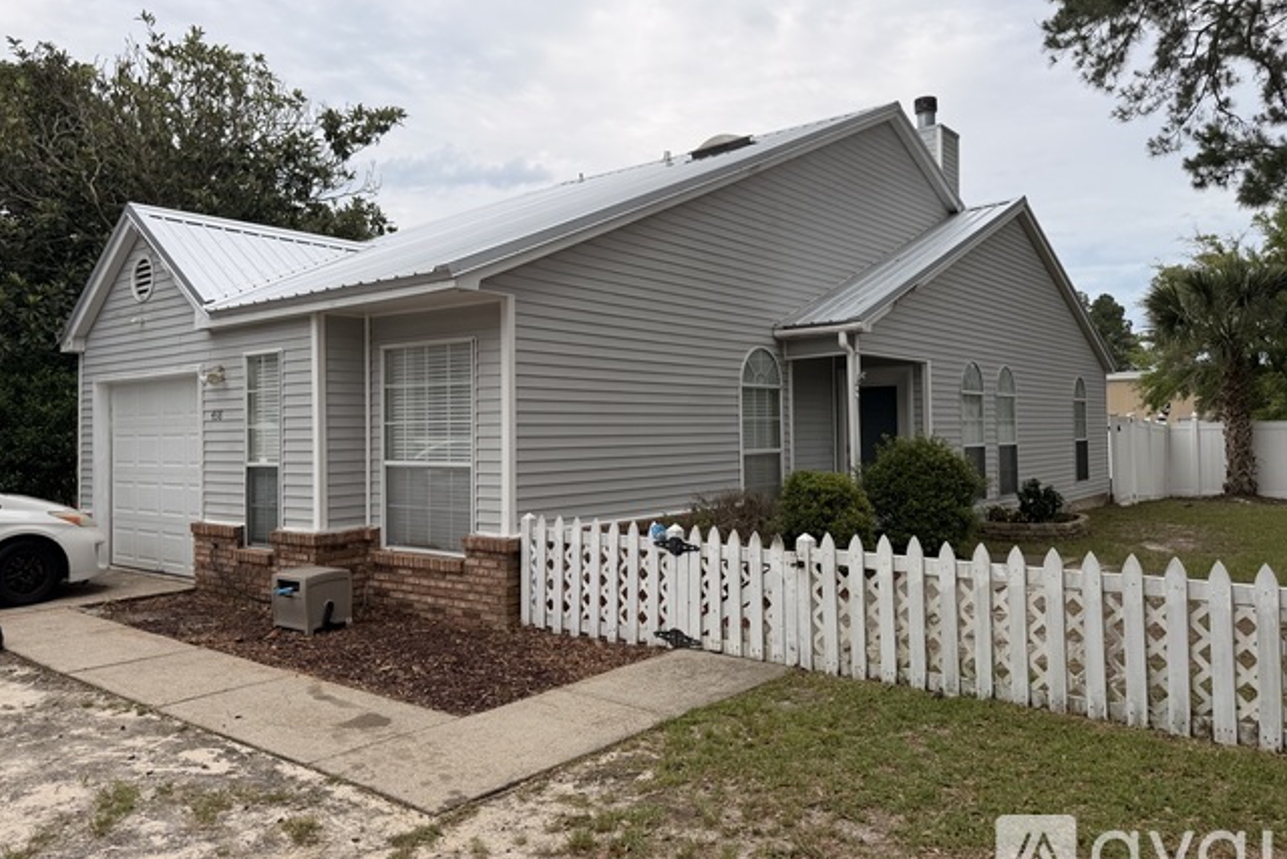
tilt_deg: +2.8
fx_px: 930
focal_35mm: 26
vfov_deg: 49.5
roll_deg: +0.6
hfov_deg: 69.4
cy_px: 392
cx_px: 651
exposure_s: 1/6711
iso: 80
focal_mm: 6.76
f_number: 1.78
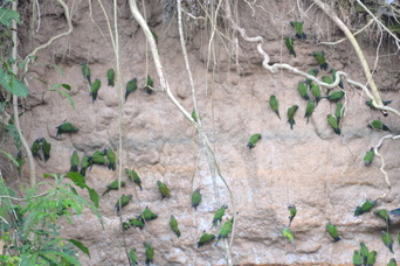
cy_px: 153
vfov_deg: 3.1
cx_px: 257
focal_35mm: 439
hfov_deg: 4.7
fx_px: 4877
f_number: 5.6
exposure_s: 1/125
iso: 1400
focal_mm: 300
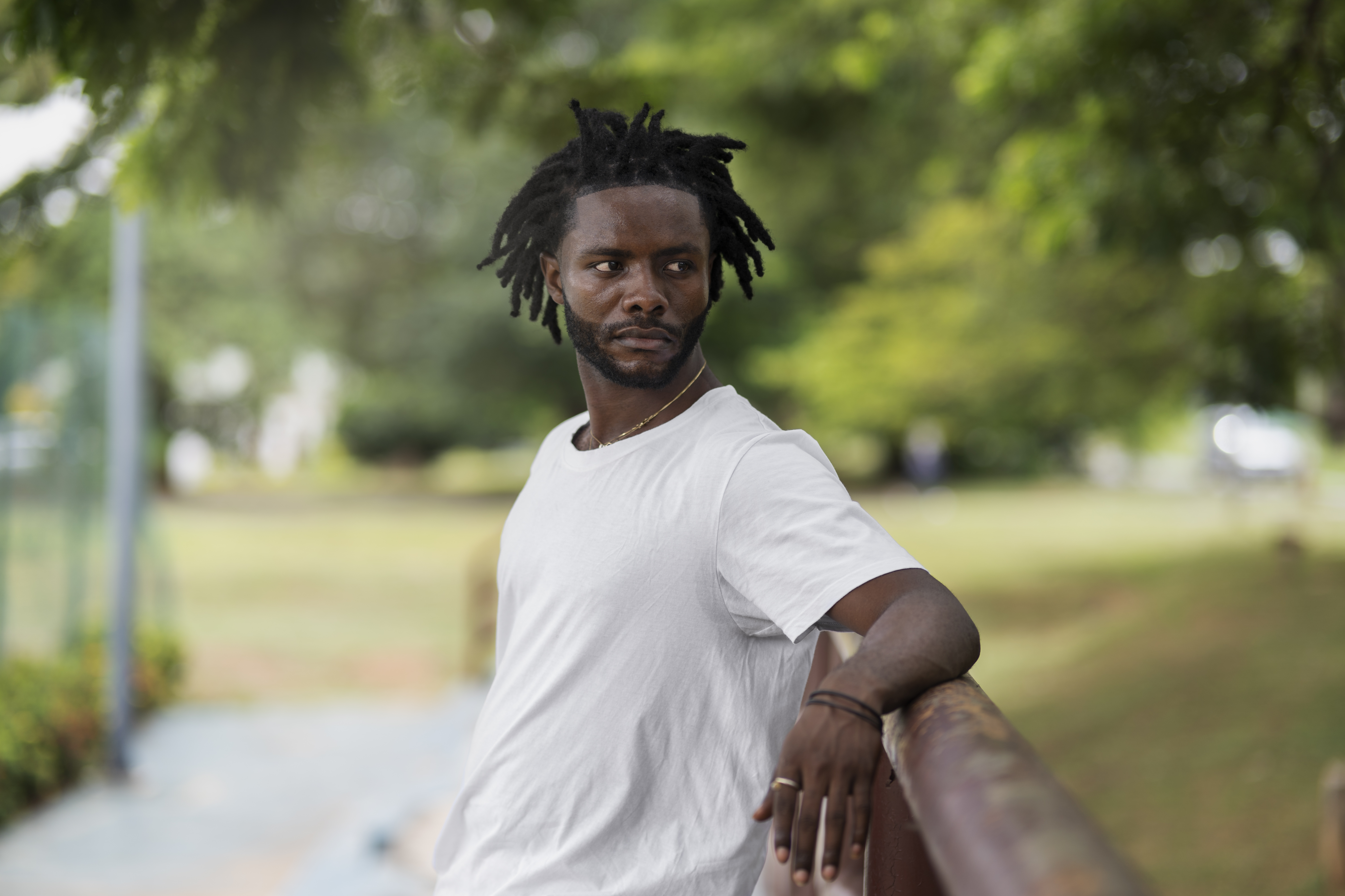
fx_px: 3175
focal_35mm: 85
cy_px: 448
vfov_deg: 16.1
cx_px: 672
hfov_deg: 23.9
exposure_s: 1/500
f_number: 1.8
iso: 100
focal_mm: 85
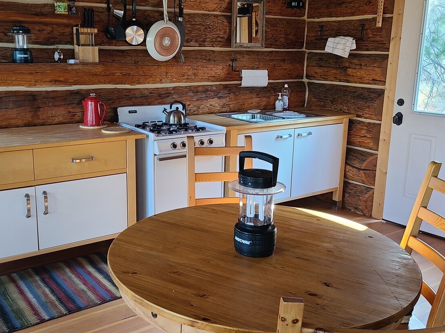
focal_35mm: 38
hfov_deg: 49.0
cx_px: 209
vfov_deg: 37.7
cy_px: 157
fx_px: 488
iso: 200
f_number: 1.8
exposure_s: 1/60
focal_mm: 5.4
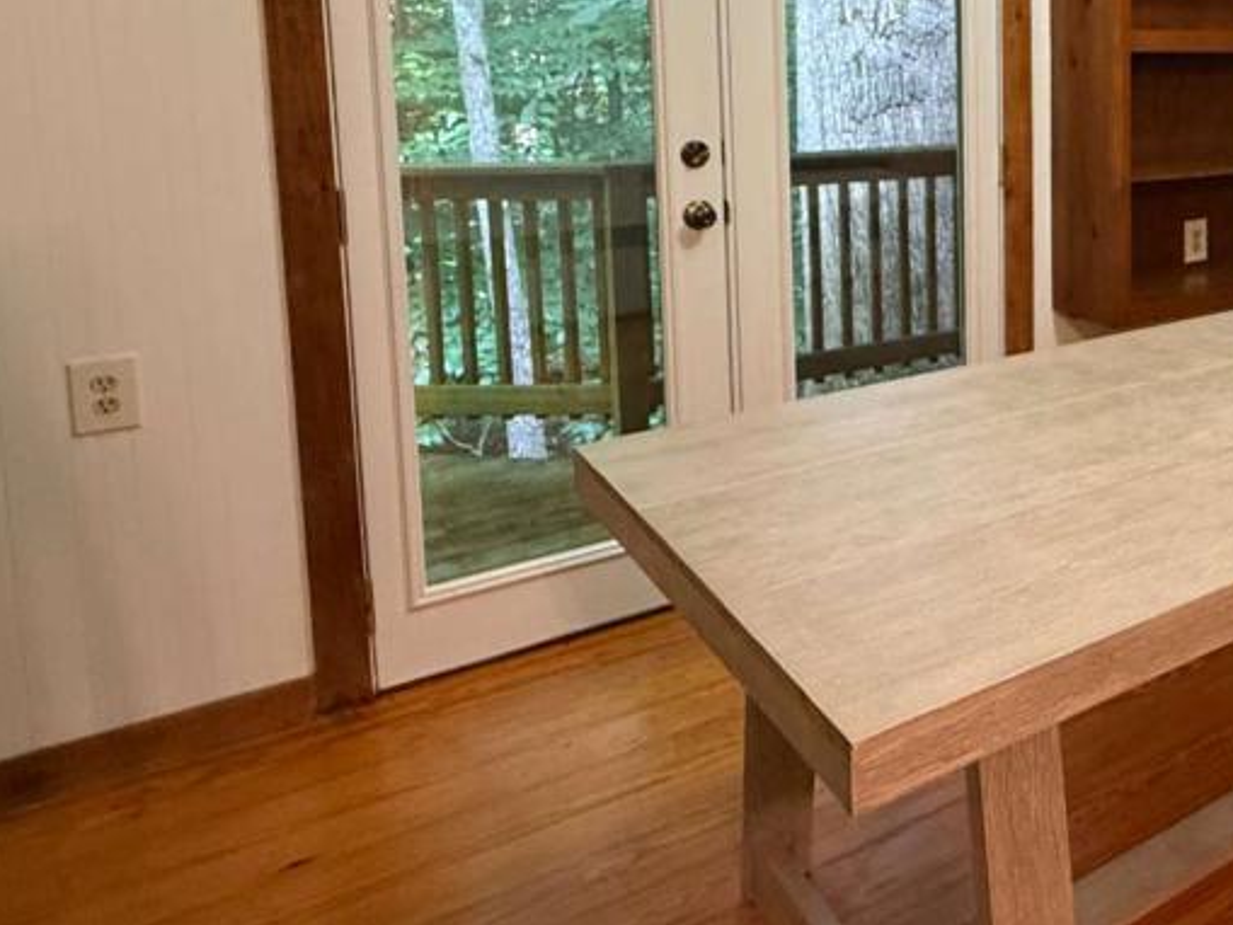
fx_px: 1176
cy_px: 157
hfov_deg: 47.0
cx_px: 1209
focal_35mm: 33
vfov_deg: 40.8
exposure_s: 1/60
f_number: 2.2
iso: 400
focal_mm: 2.22
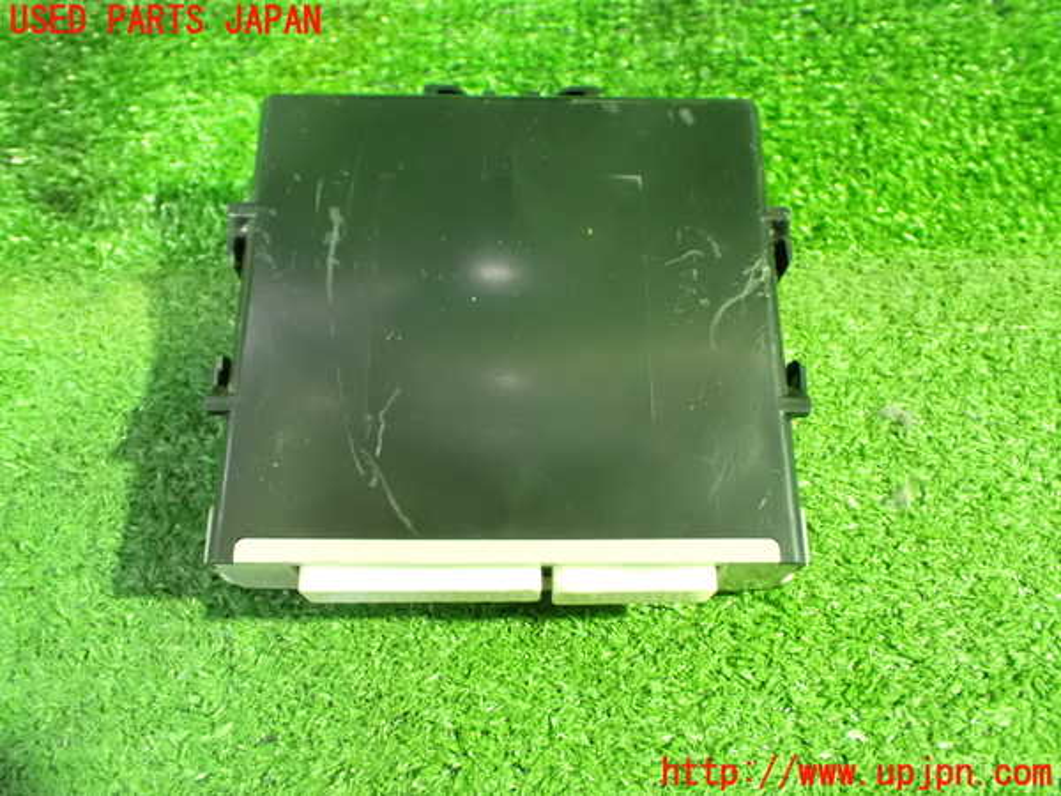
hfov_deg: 56.8
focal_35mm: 32
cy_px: 398
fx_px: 981
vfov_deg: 44.2
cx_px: 530
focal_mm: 5.79
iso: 1600
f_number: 2.4
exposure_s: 1/25
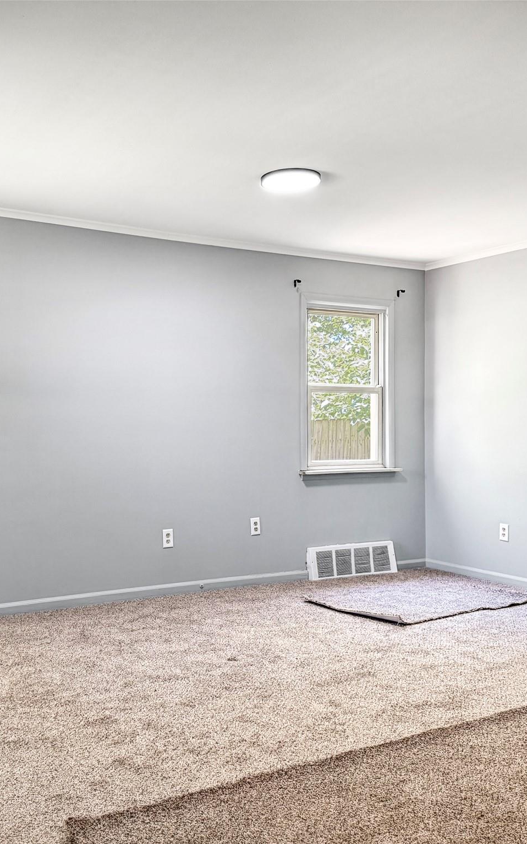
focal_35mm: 34
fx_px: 781
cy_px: 423
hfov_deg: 36.9
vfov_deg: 56.7
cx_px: 182
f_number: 1.78
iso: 200
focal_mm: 6.76
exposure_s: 1/79
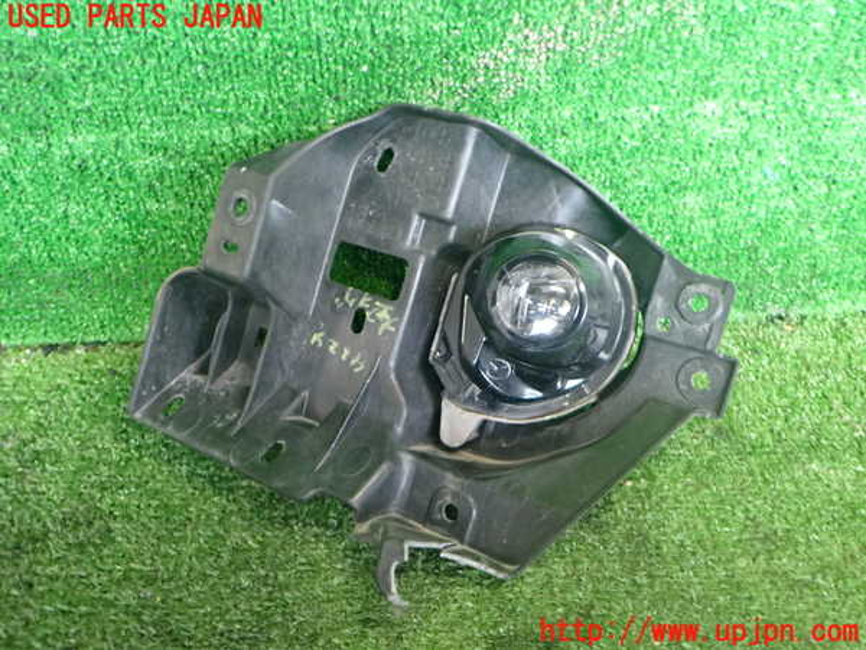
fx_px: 751
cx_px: 433
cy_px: 325
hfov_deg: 60.0
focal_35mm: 30
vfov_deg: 46.8
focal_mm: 5.4
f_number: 2.3
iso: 500
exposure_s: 1/30
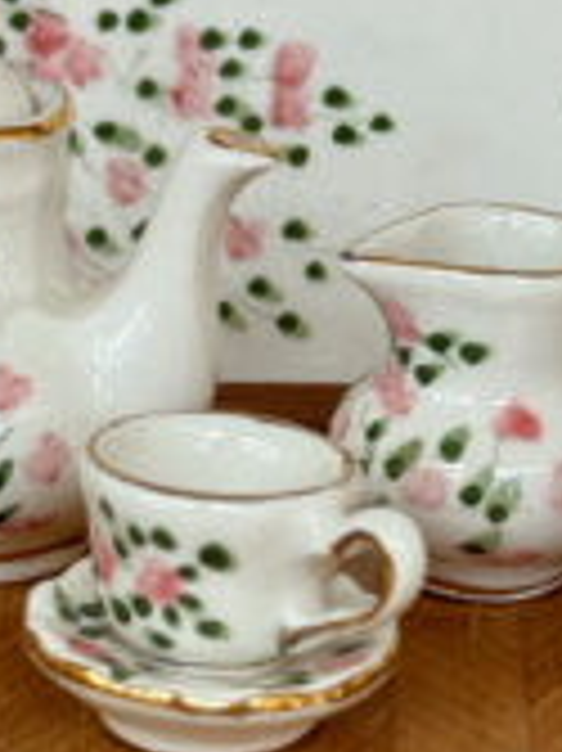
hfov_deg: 12.8
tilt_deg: -22.4
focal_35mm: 115
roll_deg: -1.5
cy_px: 266
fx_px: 2493
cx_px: 472
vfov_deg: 17.1
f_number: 1.78
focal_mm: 6.76
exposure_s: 1/1597
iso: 64
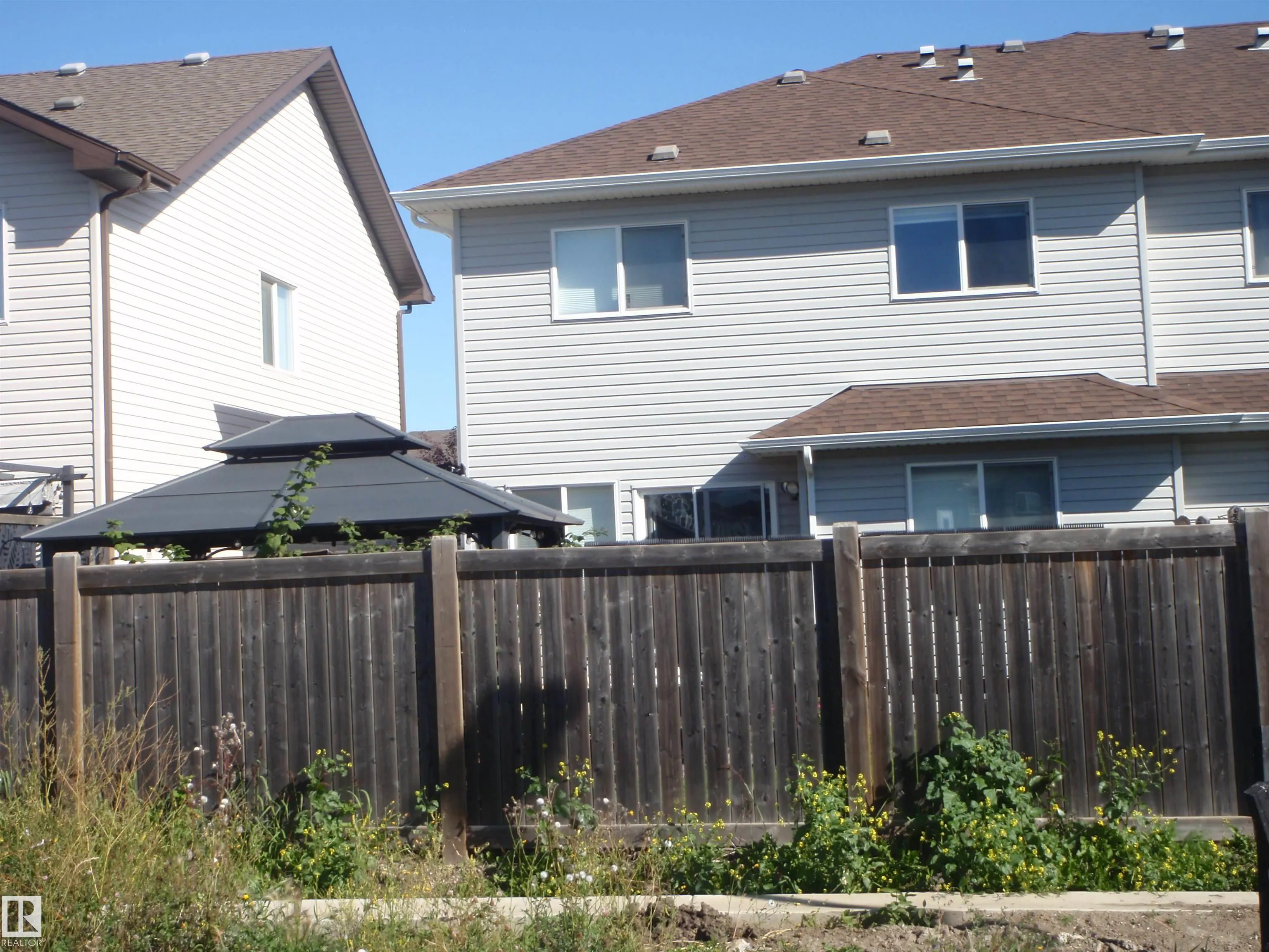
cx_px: 634
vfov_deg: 29.7
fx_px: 1796
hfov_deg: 38.9
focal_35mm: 49
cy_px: 476
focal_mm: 8.89
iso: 64
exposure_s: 1/160
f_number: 6.3
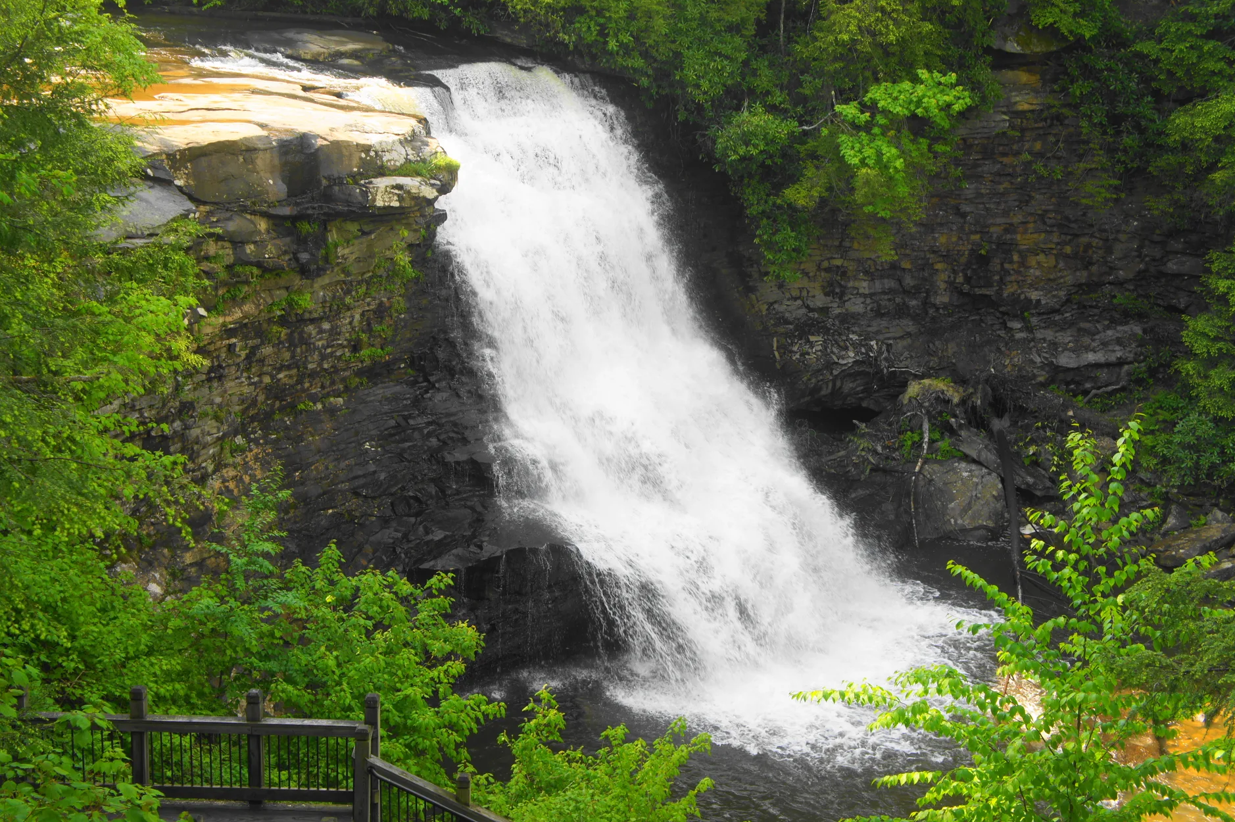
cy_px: 428
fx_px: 1698
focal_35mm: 50
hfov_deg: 40.0
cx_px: 584
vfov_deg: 27.2
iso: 200
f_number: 5.6
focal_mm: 31
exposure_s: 1/80
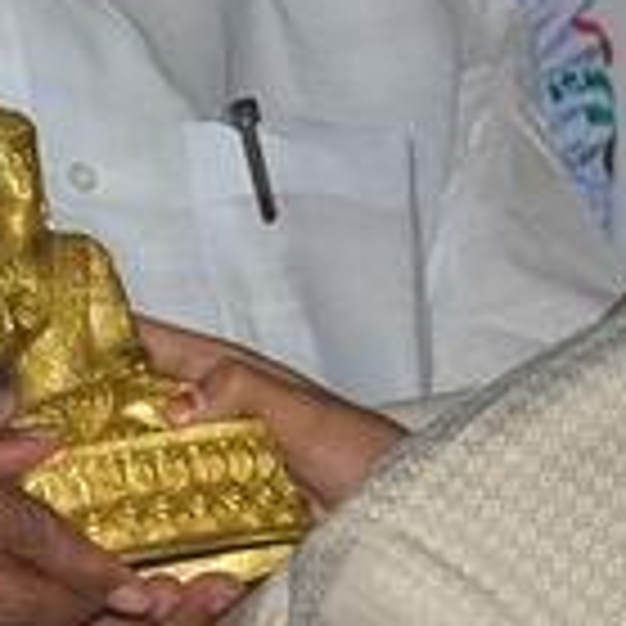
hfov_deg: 3.4
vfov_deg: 3.4
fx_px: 10435
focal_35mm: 510
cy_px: -338
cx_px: 81
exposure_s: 1/320
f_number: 8
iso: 800
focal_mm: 62
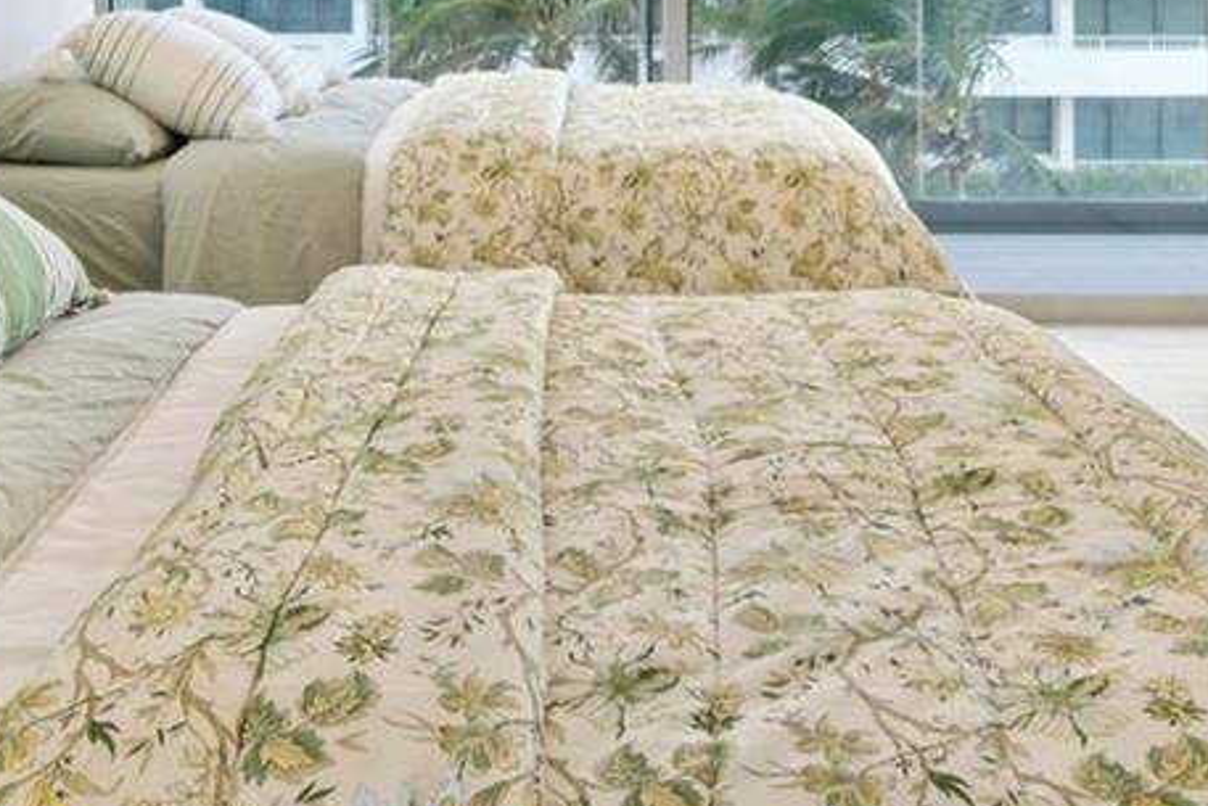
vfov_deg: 26.3
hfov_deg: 40.2
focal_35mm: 49
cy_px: 34
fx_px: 1645
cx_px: 513
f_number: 8
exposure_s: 1/4
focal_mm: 14
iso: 100
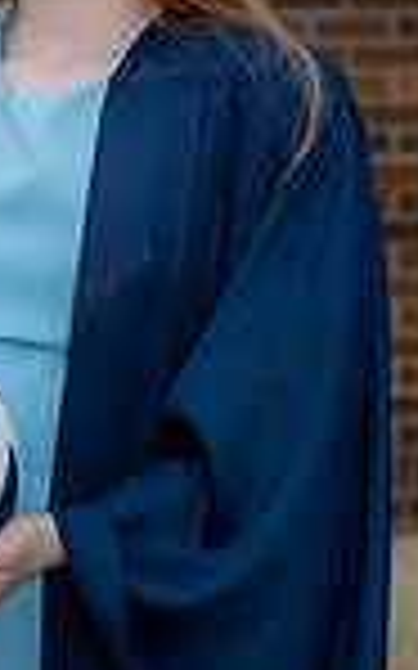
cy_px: -58
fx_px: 5437
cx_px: 153
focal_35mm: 298
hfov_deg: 4.4
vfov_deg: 7.0
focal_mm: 75
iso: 80
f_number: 5
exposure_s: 1/250
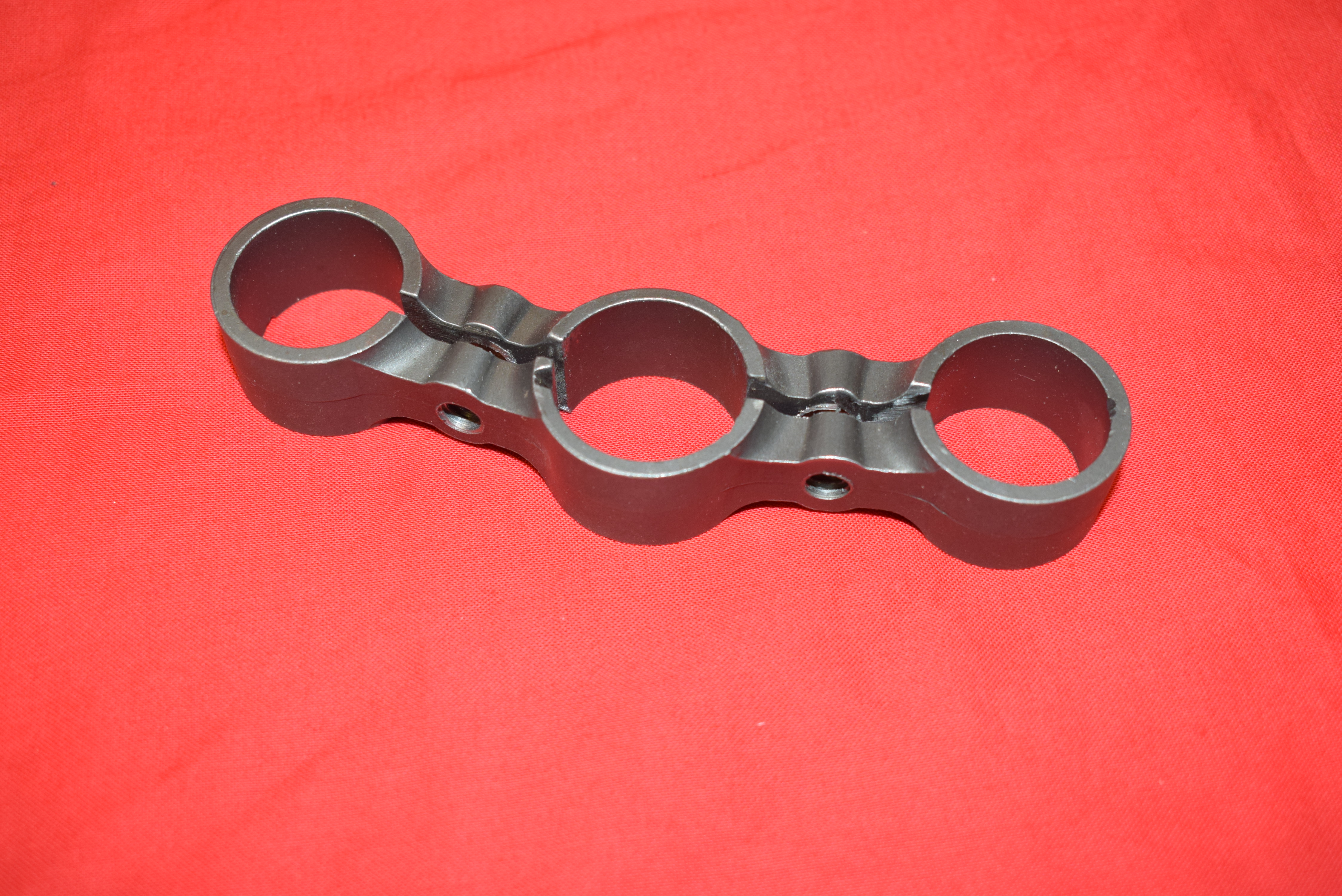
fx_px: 1678
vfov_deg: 29.9
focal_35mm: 45
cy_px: 448
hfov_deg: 43.6
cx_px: 671
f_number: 5.6
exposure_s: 1/200
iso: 800
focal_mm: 30
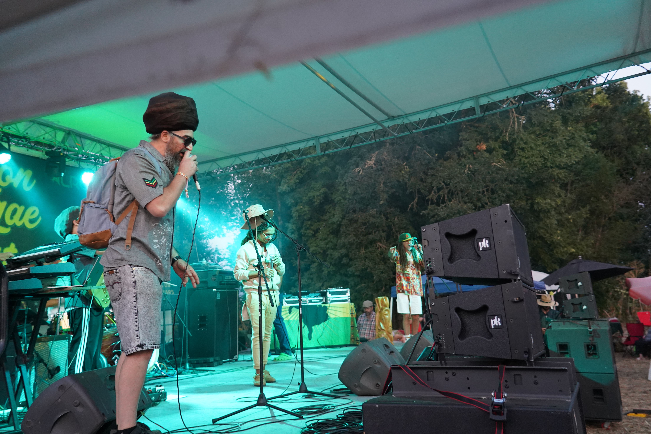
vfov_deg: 38.9
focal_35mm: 34
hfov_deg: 55.8
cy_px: 217
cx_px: 326
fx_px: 615
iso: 3200
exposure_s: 1/160
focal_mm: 34
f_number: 4
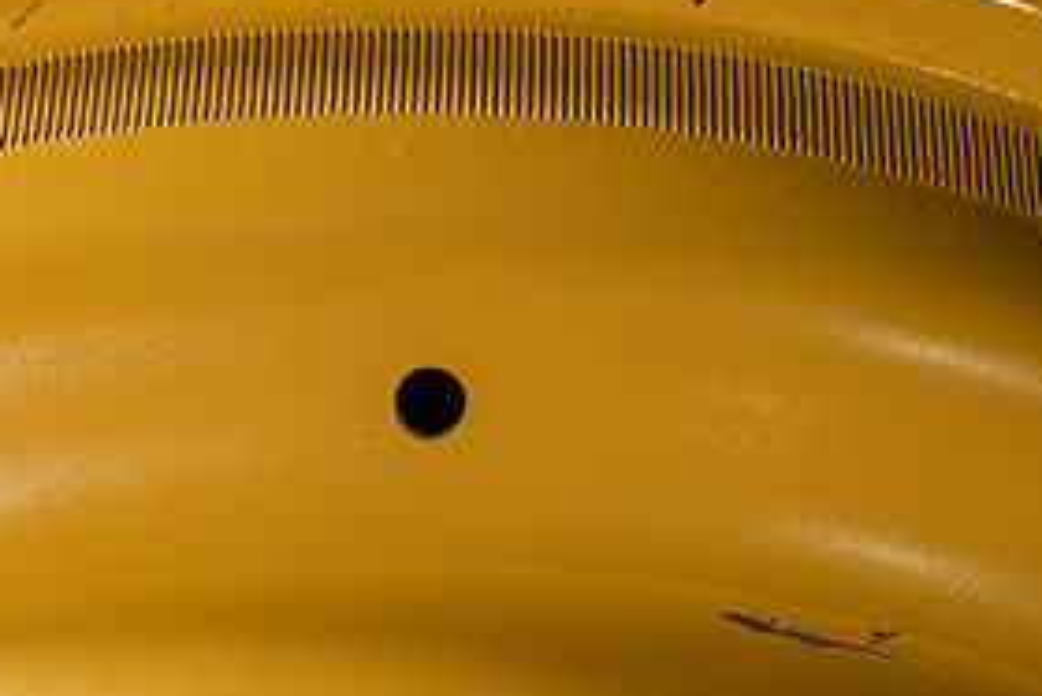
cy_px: 430
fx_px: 4199
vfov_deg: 9.5
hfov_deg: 14.1
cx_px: 331
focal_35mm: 145
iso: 640
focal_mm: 70
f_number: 5.6
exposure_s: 1/160
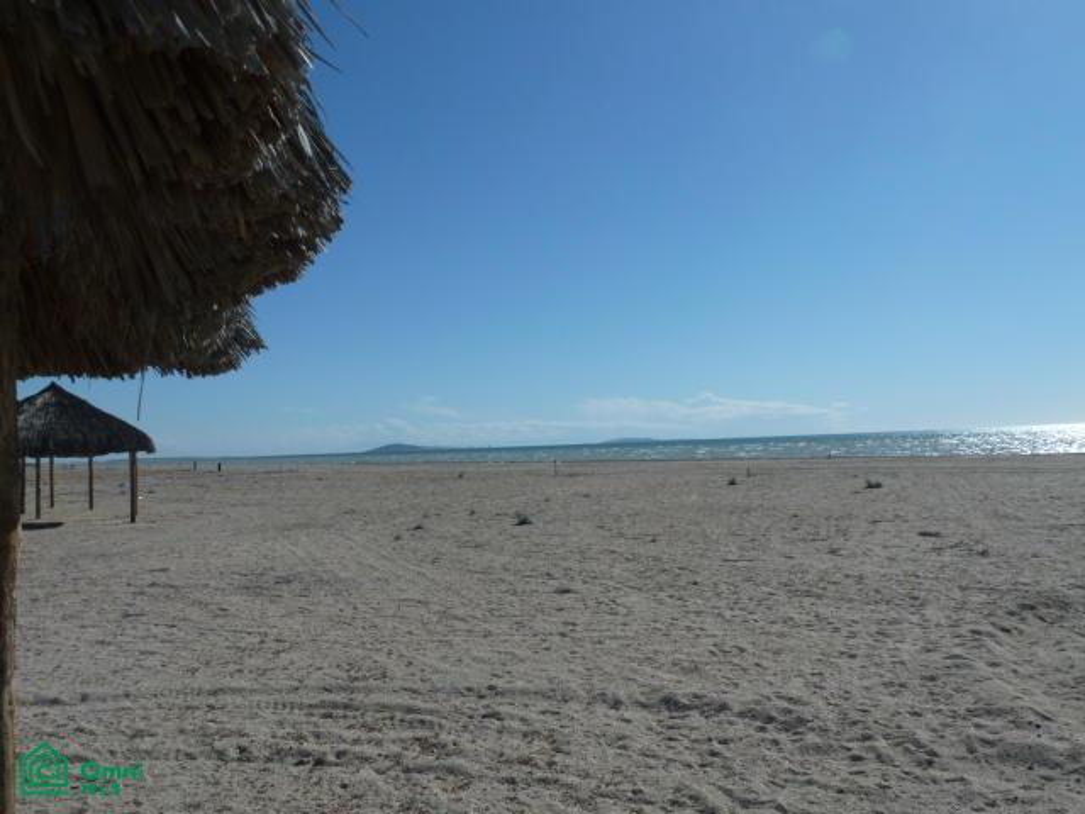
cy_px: 407
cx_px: 542
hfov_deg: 60.0
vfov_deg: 46.8
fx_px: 940
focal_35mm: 30
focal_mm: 5
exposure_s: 1/1000
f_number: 5.6
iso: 80
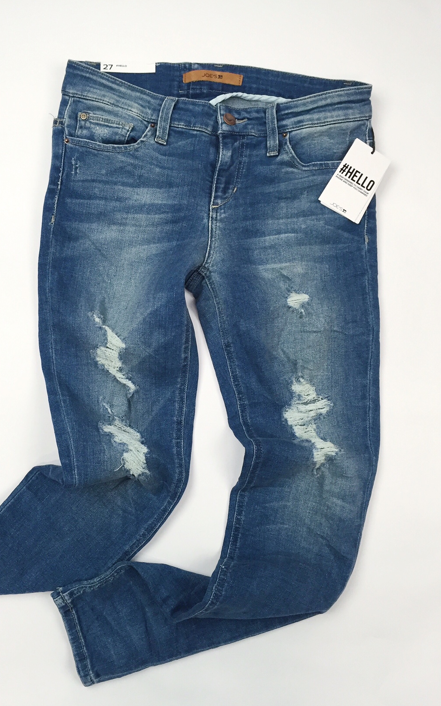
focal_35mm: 31
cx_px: 177
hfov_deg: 40.4
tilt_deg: -80.5
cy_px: 352
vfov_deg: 61.2
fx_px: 596
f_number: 2.2
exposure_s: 1/30
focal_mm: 4.15
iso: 100
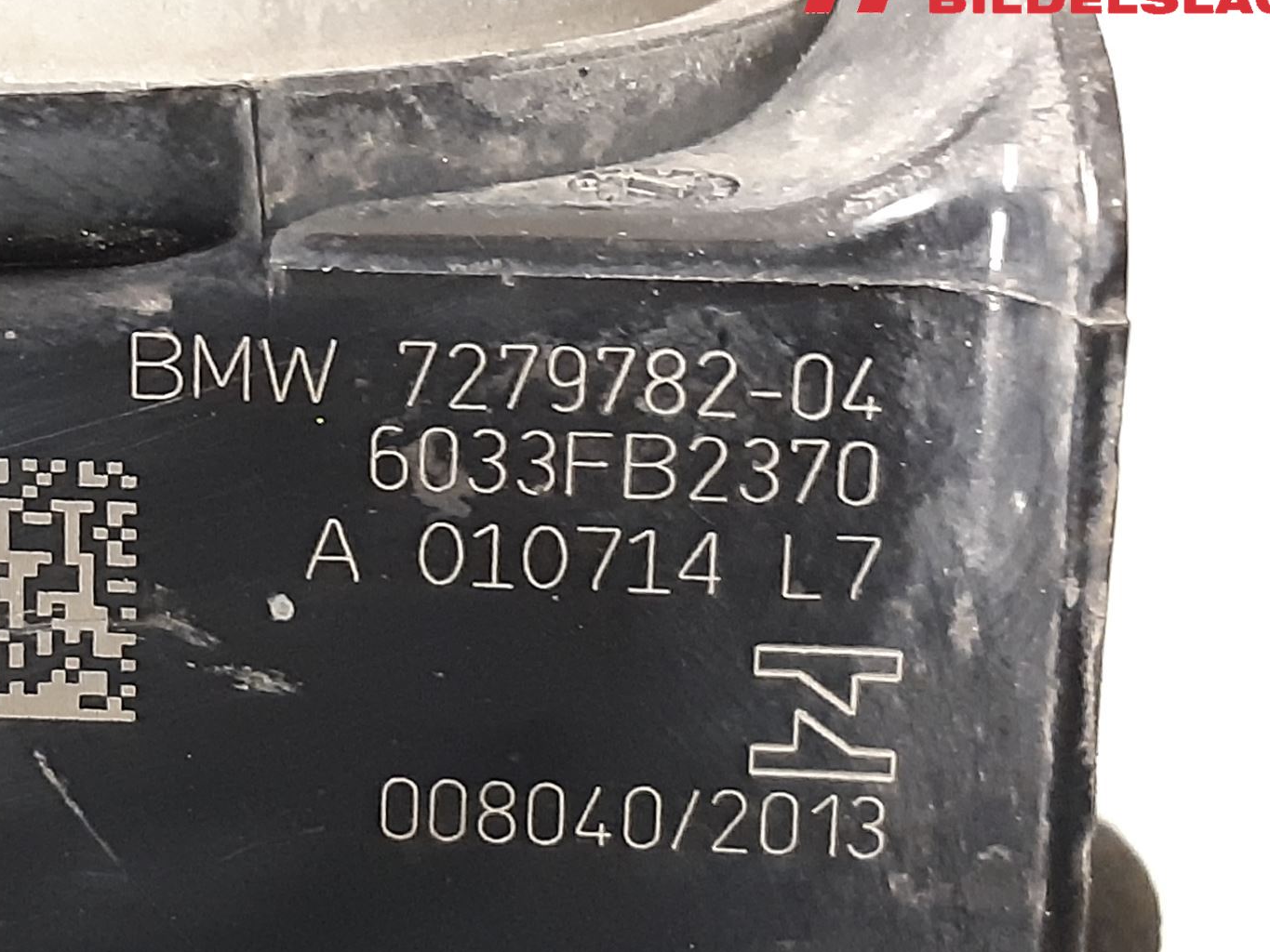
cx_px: 422
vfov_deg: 36.7
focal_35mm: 39
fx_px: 1431
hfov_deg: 47.1
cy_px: 570
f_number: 1.7
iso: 500
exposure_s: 1/25
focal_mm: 3.93
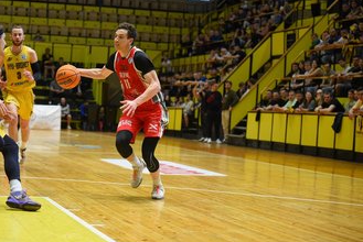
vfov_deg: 16.1
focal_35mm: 85
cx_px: 146
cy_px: 100
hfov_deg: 23.9
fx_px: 858
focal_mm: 70
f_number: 2.8
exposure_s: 1/1250
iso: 3200
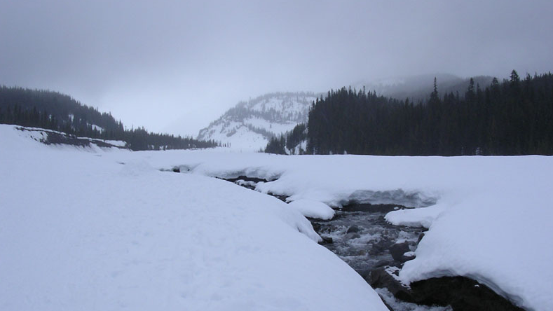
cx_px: 276
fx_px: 616
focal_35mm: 42
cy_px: 179
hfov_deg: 48.4
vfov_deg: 28.3
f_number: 5.6
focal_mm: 5.8
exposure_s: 1/275
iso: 100
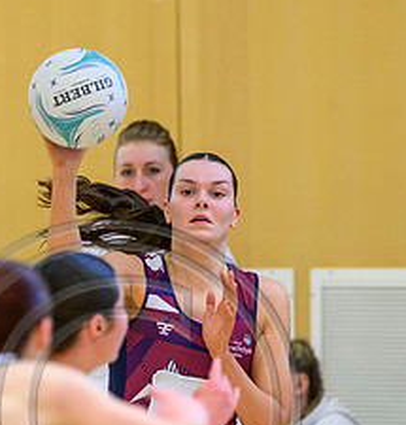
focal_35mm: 608
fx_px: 8258
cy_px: 337
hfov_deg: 2.8
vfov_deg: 2.9
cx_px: 129
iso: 3200
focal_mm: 200
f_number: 3.2
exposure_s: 1/800
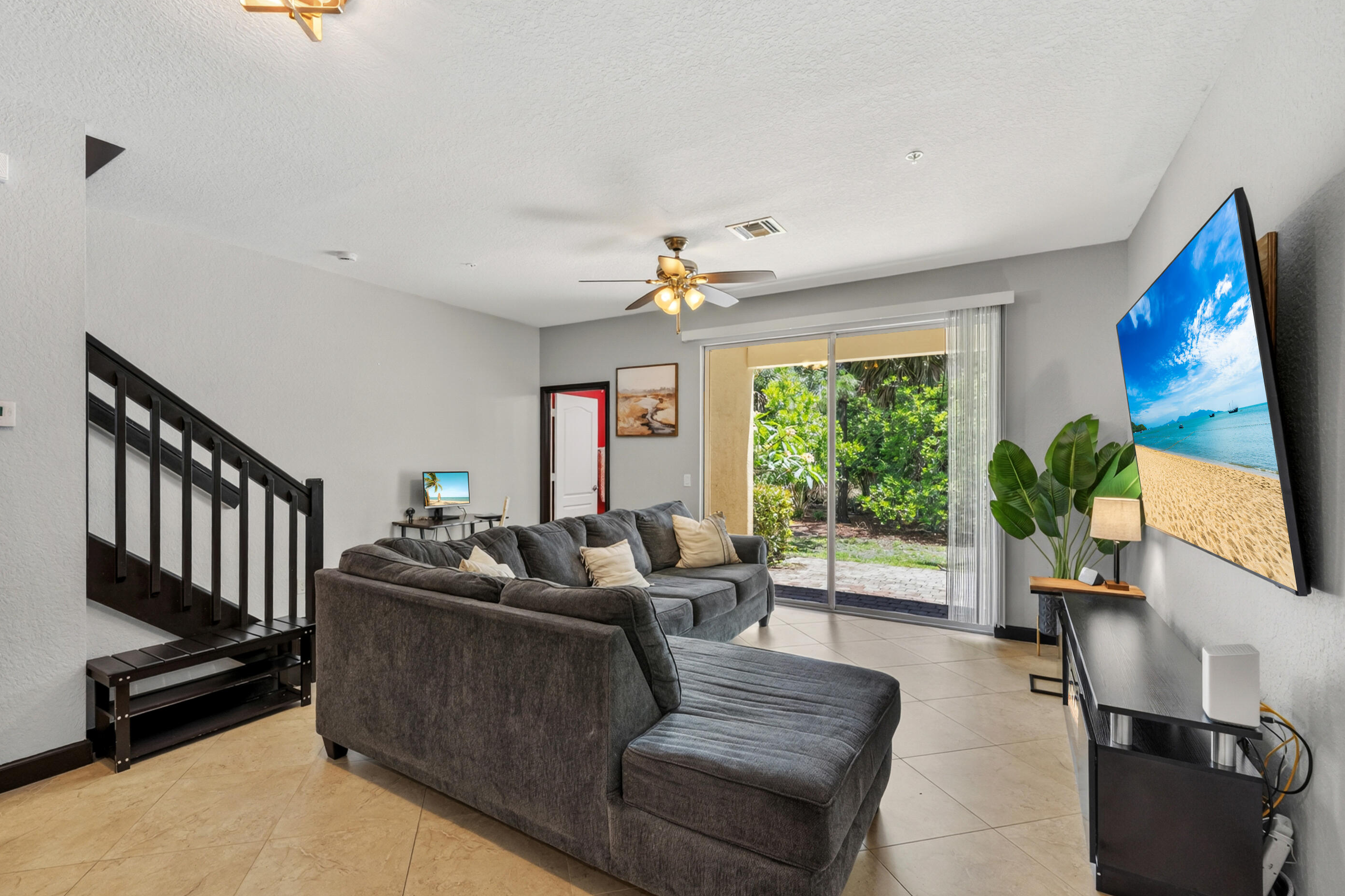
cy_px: 446
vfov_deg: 77.3
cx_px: 637
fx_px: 560
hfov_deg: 100.3
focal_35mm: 15
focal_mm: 14
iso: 250
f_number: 9
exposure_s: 1/1.67
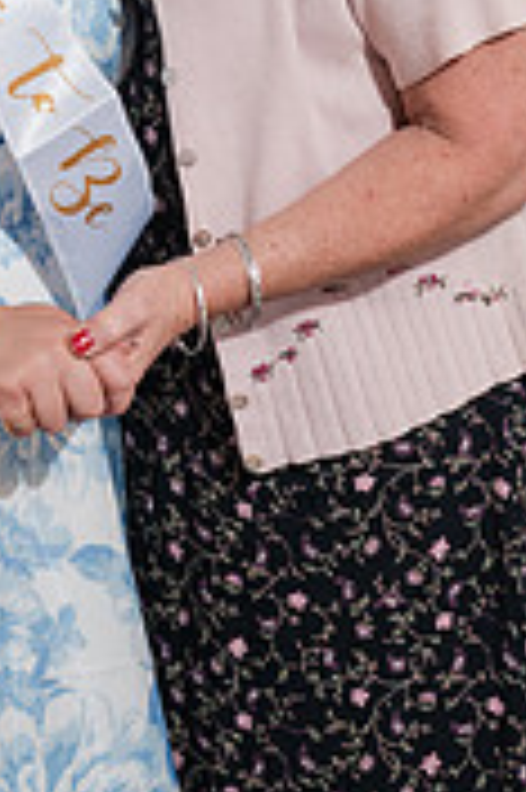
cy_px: -45
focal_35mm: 143
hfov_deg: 9.5
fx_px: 3140
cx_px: 81
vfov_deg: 14.1
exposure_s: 1/250
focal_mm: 56
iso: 2000
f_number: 4
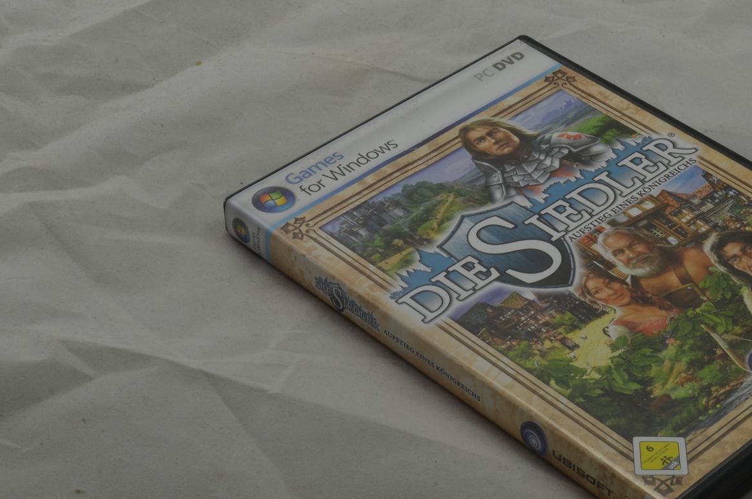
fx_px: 1939
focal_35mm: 93
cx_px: 530
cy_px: 267
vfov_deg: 14.7
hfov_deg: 21.8
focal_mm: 40
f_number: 20
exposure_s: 1/4
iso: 100
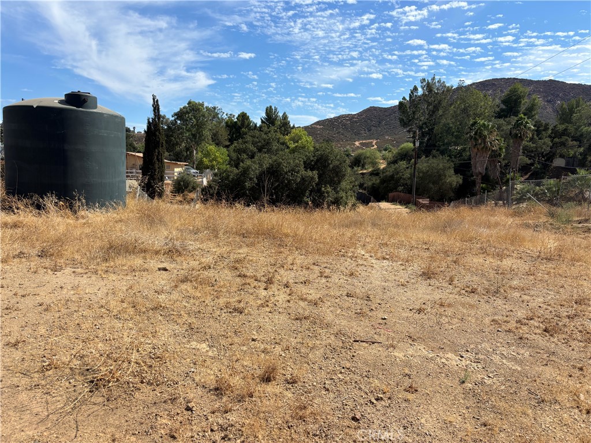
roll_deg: -0.8
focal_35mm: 26
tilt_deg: -7.6
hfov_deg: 67.3
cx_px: 296
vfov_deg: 53.1
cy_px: 222
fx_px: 444
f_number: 1.6
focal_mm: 5.96
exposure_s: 1/4082
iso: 50
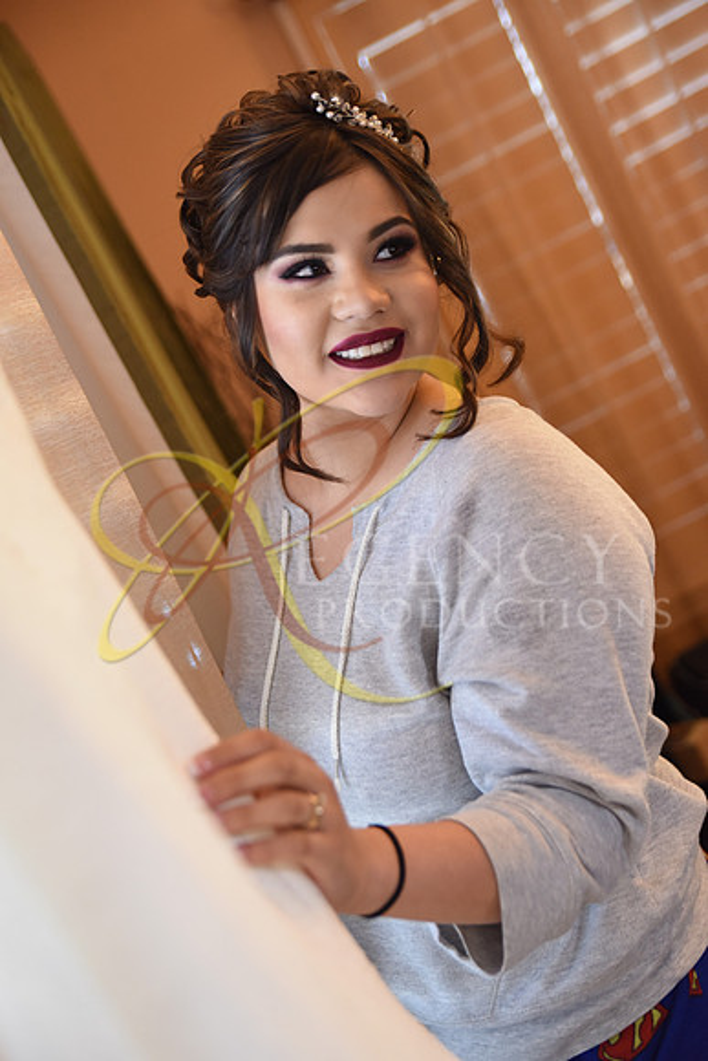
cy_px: 530
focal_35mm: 55
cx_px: 354
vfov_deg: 36.2
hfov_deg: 24.6
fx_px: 1621
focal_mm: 55
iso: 2000
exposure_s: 1/125
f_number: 2.8
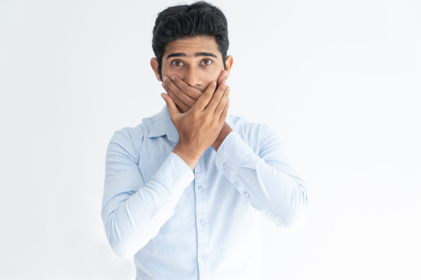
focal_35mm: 56
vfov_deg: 24.2
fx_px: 655
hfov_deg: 35.6
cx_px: 210
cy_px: 140
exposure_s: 1/160
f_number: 4.5
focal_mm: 56
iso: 125
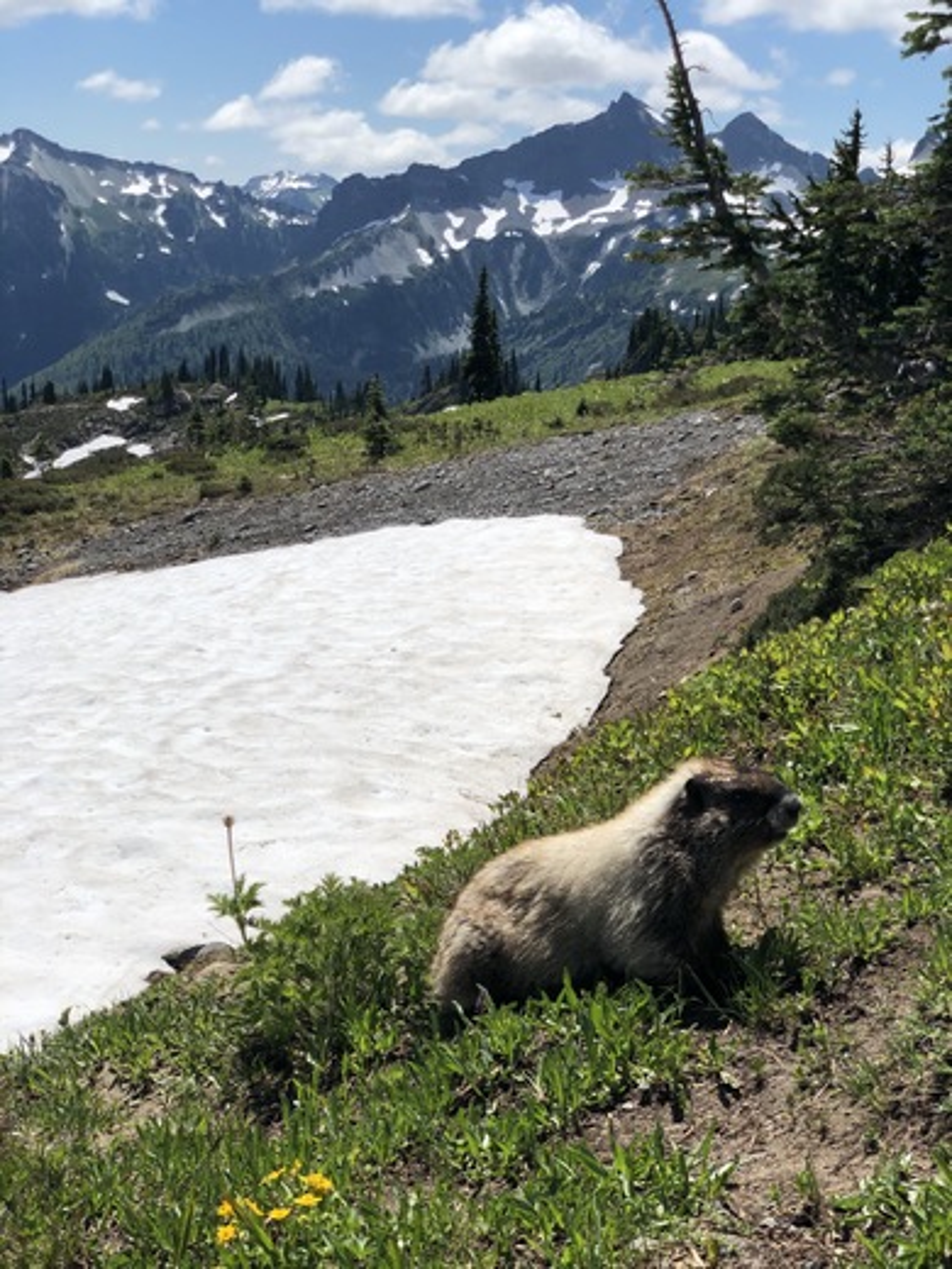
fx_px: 1907
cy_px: 634
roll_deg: -1.3
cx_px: 476
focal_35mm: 52
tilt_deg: -13.0
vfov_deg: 36.8
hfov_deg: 28.0
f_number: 2.4
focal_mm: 6
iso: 16
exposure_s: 1/2525
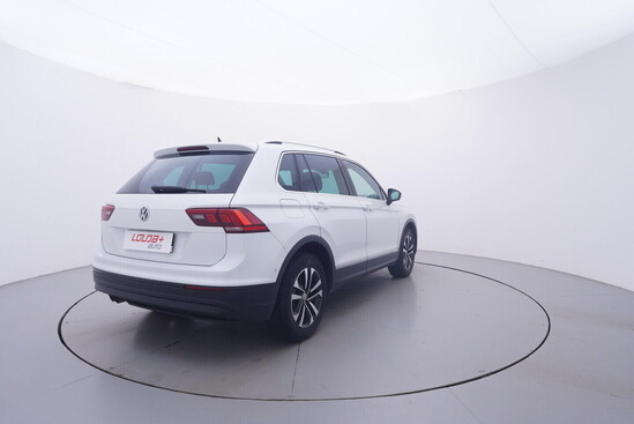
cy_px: 212
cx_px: 317
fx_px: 397
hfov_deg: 77.3
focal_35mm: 22
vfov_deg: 56.2
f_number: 5
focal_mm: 15
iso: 200
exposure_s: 1/80
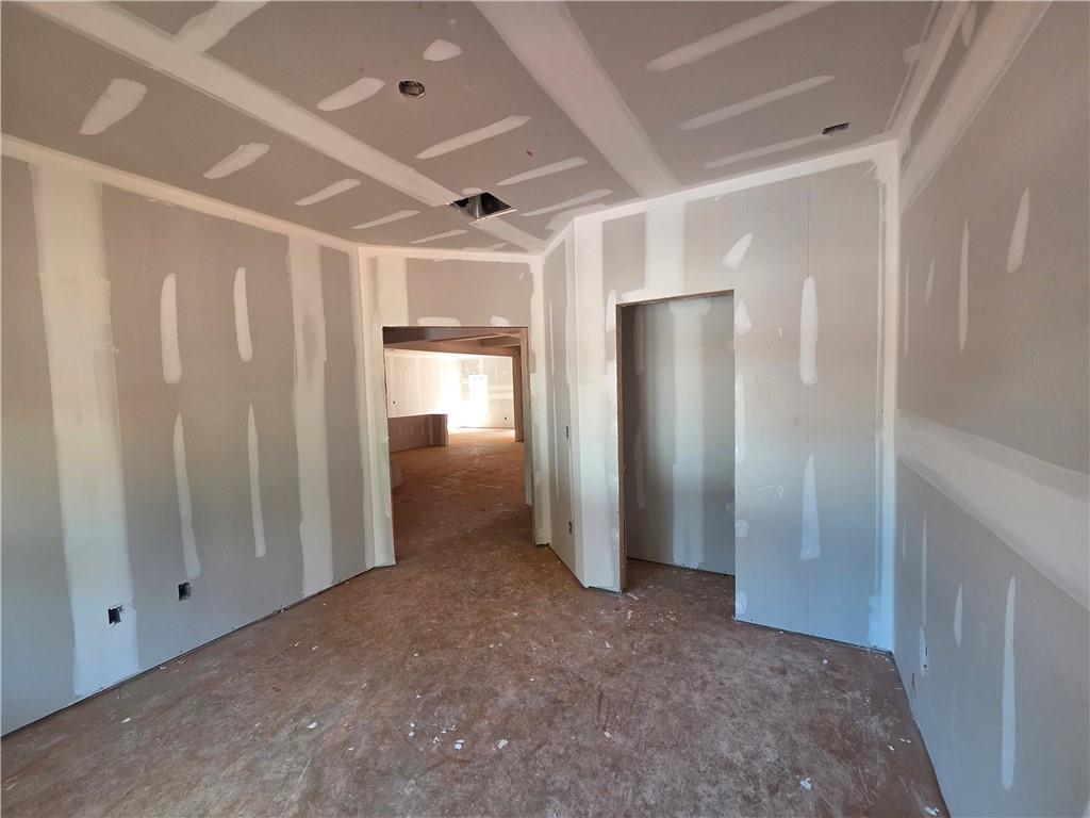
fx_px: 409
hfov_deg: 106.2
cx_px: 545
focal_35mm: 13
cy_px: 409
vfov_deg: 89.9
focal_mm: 2.2
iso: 250
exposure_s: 1/120
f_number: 2.2
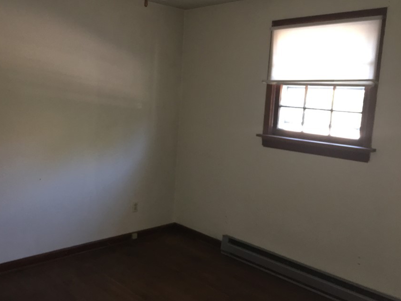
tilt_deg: -6.3
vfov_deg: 40.7
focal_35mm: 35
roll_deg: -2.4
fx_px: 405
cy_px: 151
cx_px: 161
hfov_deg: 52.3
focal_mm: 4.15
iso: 160
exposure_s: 1/16
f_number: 2.2
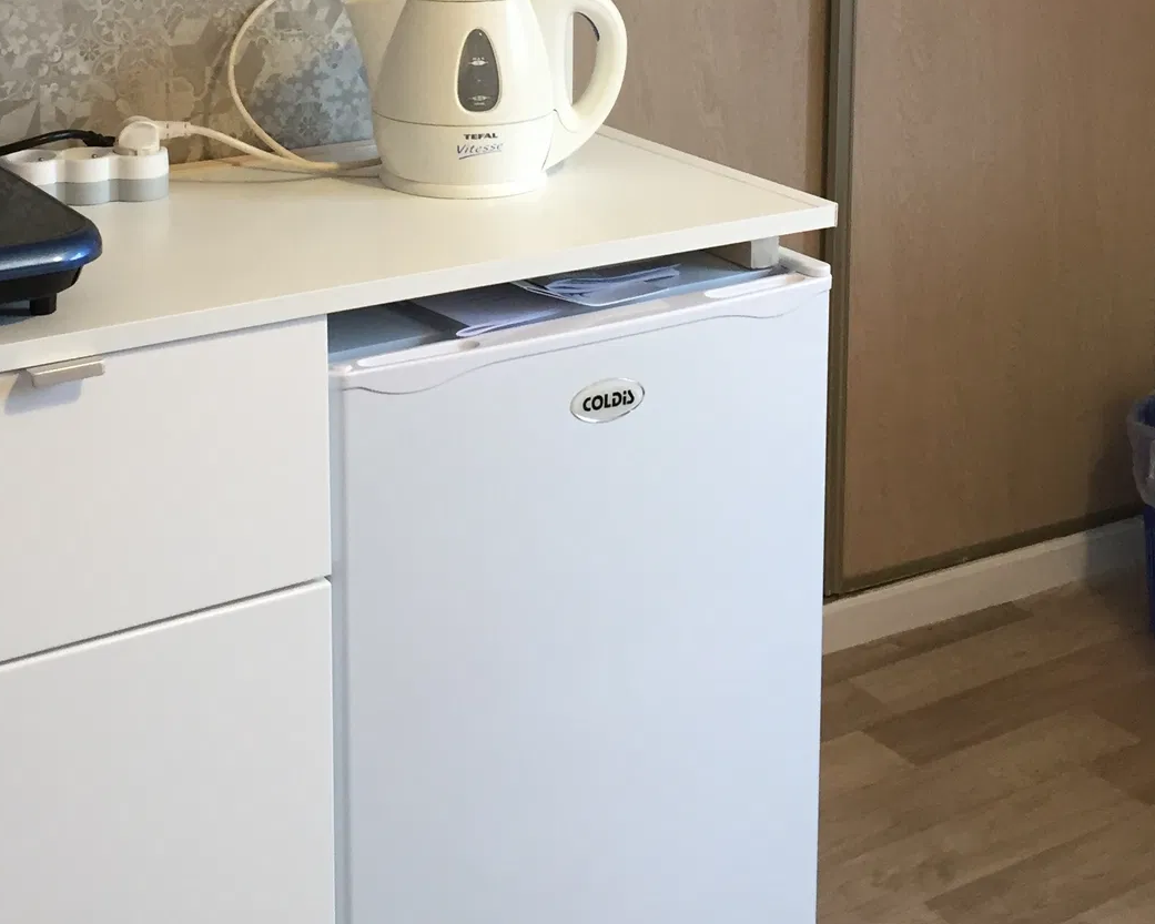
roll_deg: +0.6
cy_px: -2
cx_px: 413
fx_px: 1983
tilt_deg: -9.6
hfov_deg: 32.3
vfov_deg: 25.0
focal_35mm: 58
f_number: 2.2
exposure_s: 1/33
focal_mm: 4.15
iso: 64
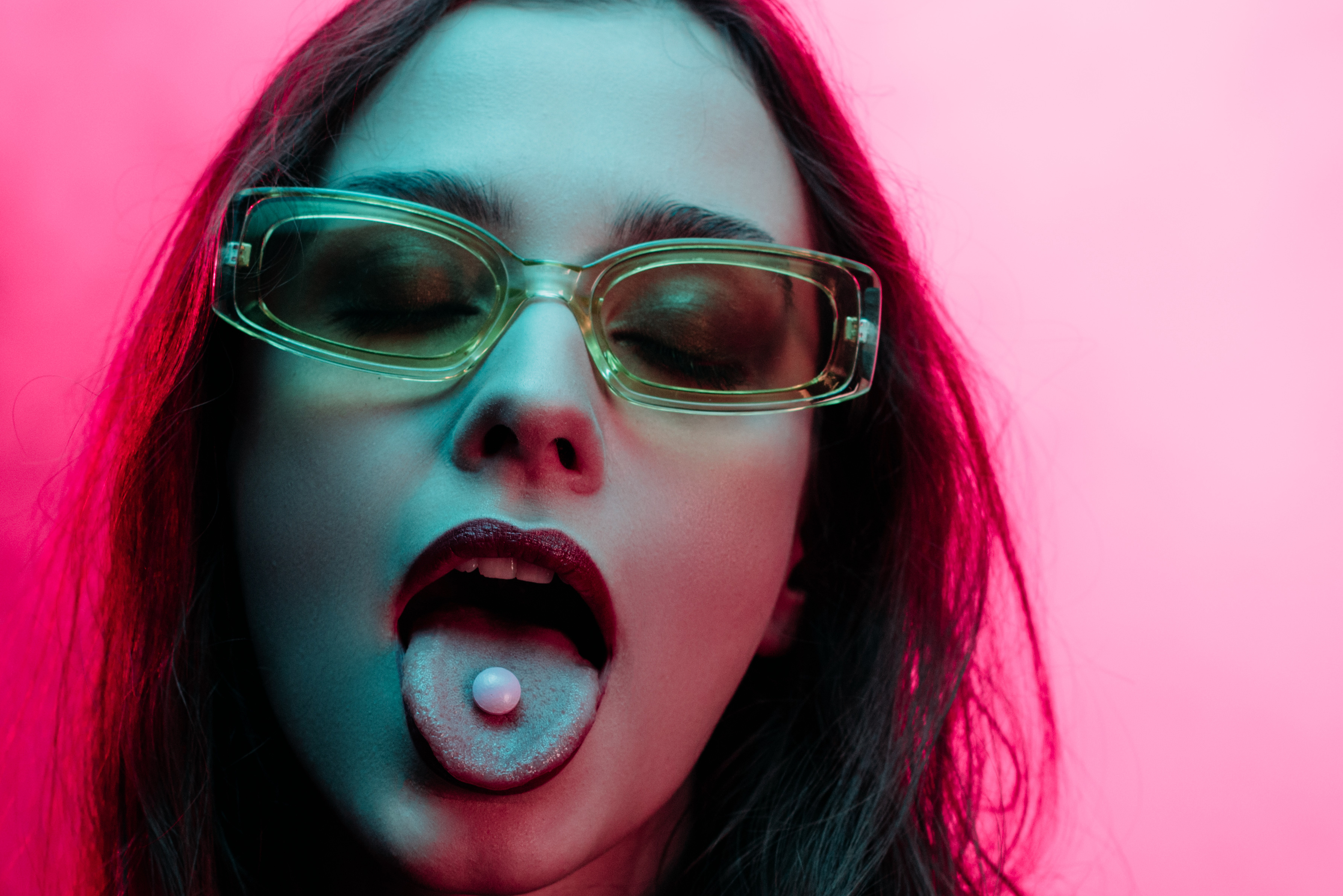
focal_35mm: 103
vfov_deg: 13.2
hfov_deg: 19.8
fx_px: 3843
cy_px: 702
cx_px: 608
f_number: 4.5
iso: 200
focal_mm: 50
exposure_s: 1/200
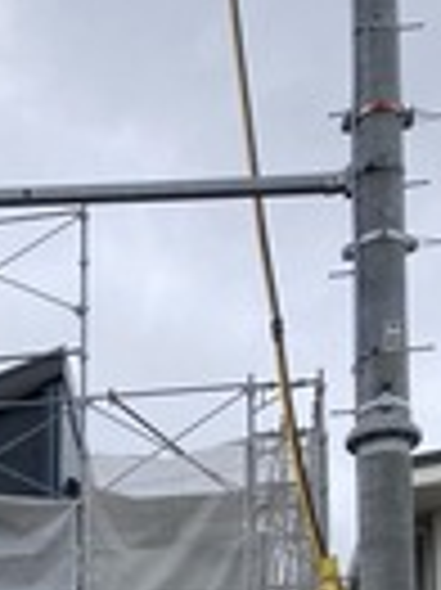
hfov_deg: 17.9
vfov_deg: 22.5
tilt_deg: +10.4
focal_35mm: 77
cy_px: 784
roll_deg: -1.4
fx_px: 1310
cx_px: -126
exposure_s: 1/1412
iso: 20
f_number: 1.8
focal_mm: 3.99
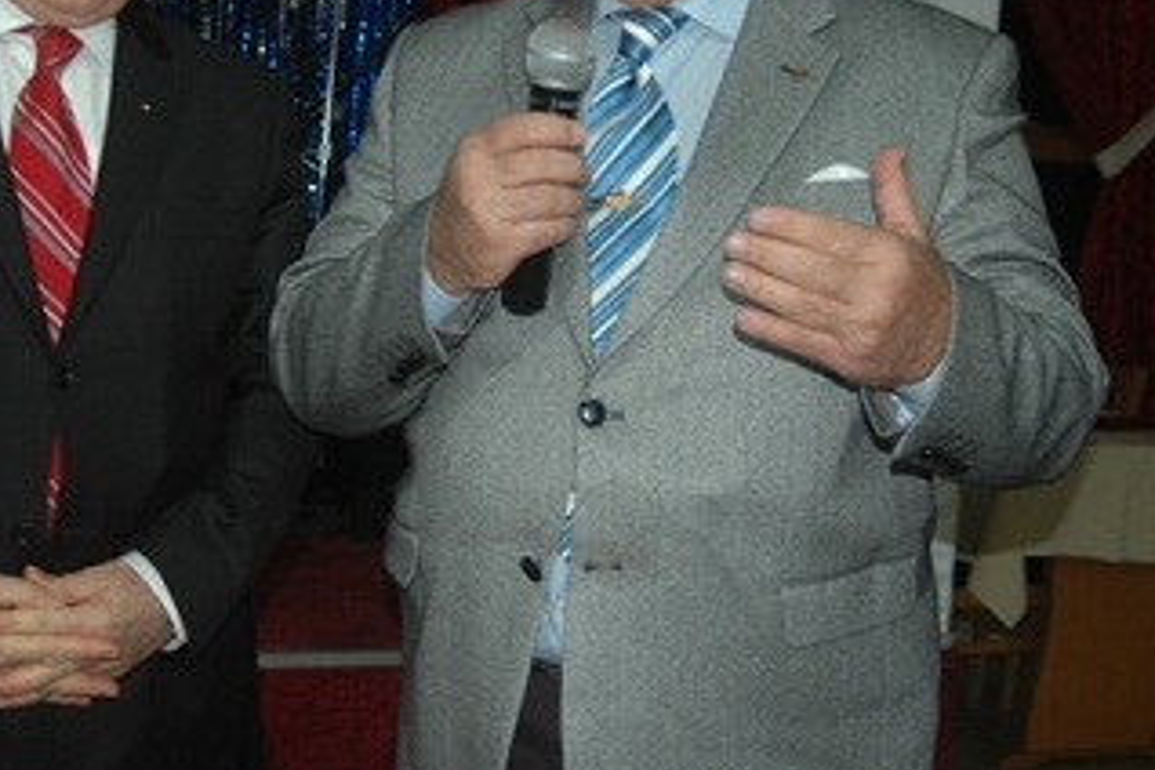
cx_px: 436
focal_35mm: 66
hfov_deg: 30.4
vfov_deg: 20.5
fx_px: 2117
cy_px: 262
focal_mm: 28
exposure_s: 1/60
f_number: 3.3
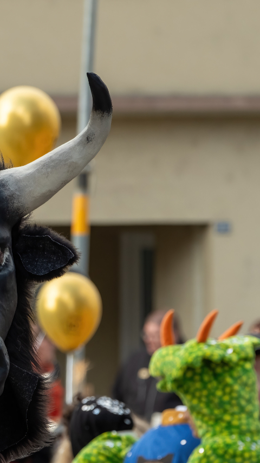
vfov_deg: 4.0
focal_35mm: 535
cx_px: -72
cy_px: 369
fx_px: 6561
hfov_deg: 2.3
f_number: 5
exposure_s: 1/500
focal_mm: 142.2
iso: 400
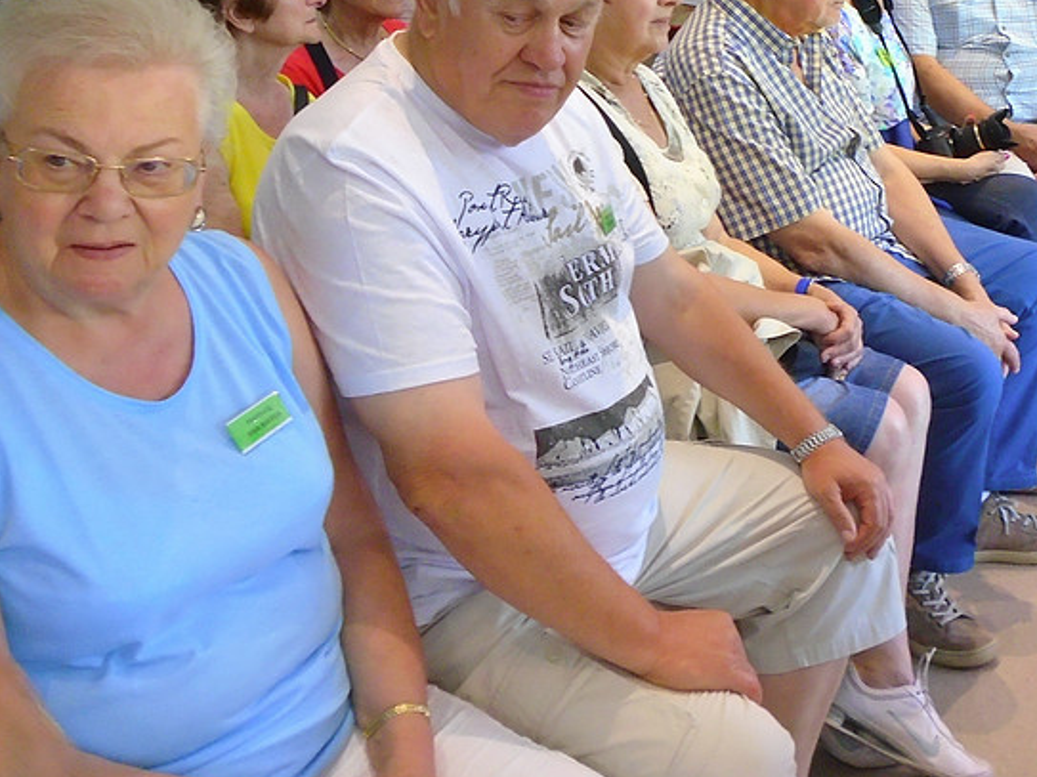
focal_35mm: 54
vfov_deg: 26.4
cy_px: 129
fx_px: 1617
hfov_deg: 34.4
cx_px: 841
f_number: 3.5
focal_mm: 5.5
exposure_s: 1/30
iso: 400
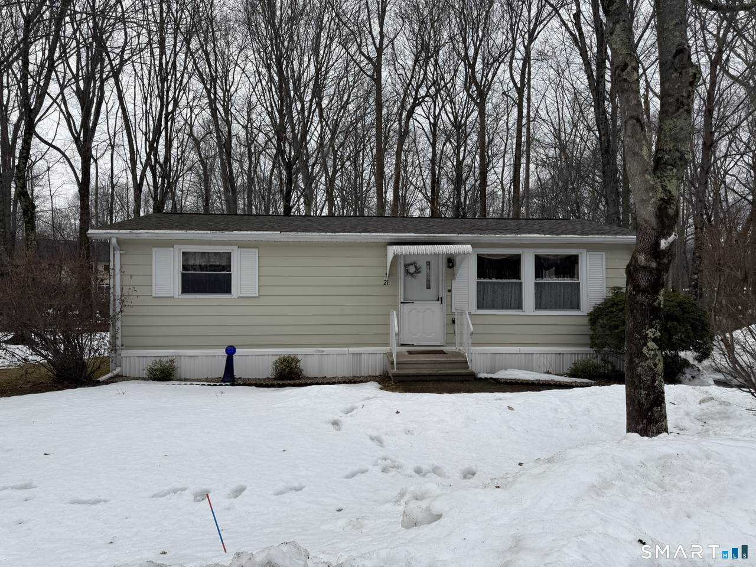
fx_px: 524
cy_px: 284
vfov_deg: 56.8
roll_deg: +0.1
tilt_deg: +0.7
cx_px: 378
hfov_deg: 71.6
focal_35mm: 24
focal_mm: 6.76
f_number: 1.78
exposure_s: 1/5714
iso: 80
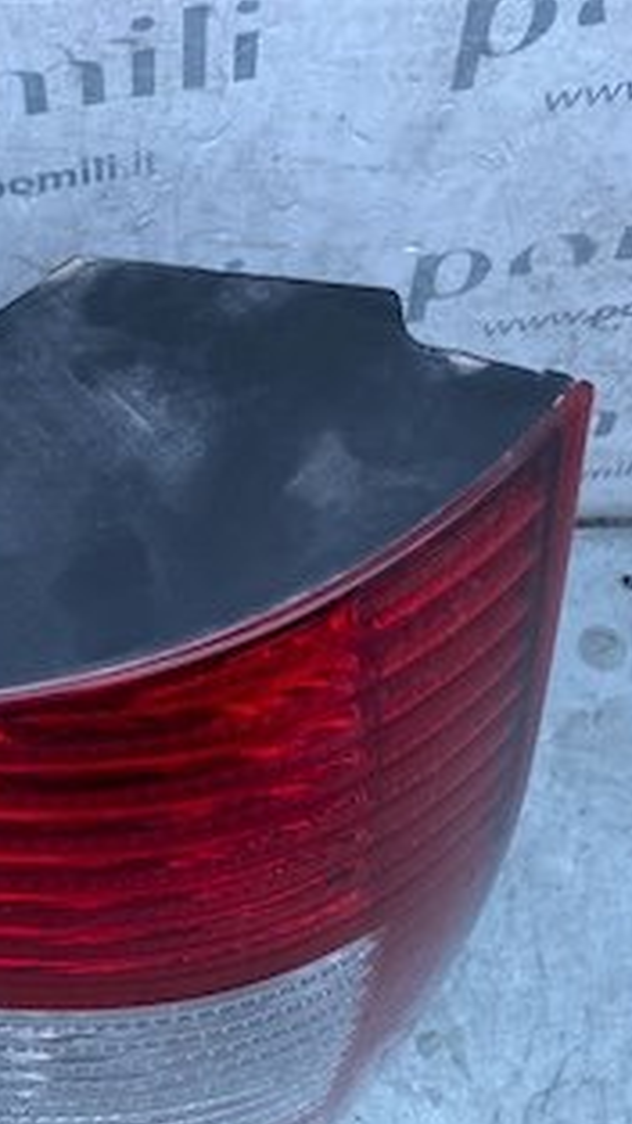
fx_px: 1728
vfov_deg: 32.8
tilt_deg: -79.0
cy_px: 1146
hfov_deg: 19.5
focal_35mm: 58
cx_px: -133
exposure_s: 1/733
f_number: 1.8
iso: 32
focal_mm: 4.25
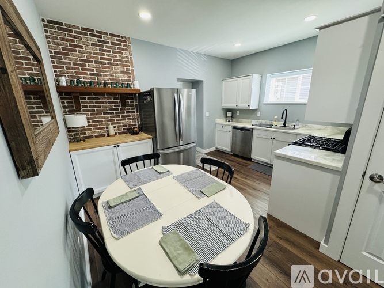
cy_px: 144
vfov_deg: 85.7
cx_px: 192
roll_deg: +1.0
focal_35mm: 14
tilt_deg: -15.1
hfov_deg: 102.1
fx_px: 155
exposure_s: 1/120
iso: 320
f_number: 2.2
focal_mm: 2.22
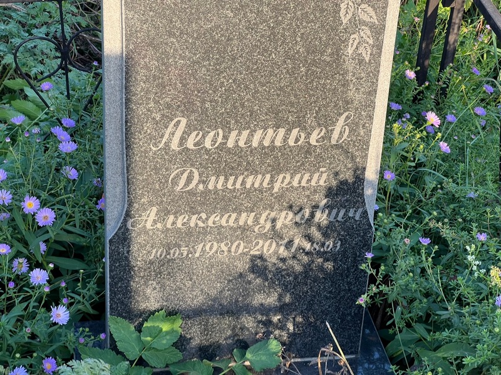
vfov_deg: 19.1
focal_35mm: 77
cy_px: 188
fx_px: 1114
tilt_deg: -32.7
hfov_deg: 25.3
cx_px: 250
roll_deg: -5.3
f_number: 2.8
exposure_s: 1/99
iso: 40
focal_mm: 9
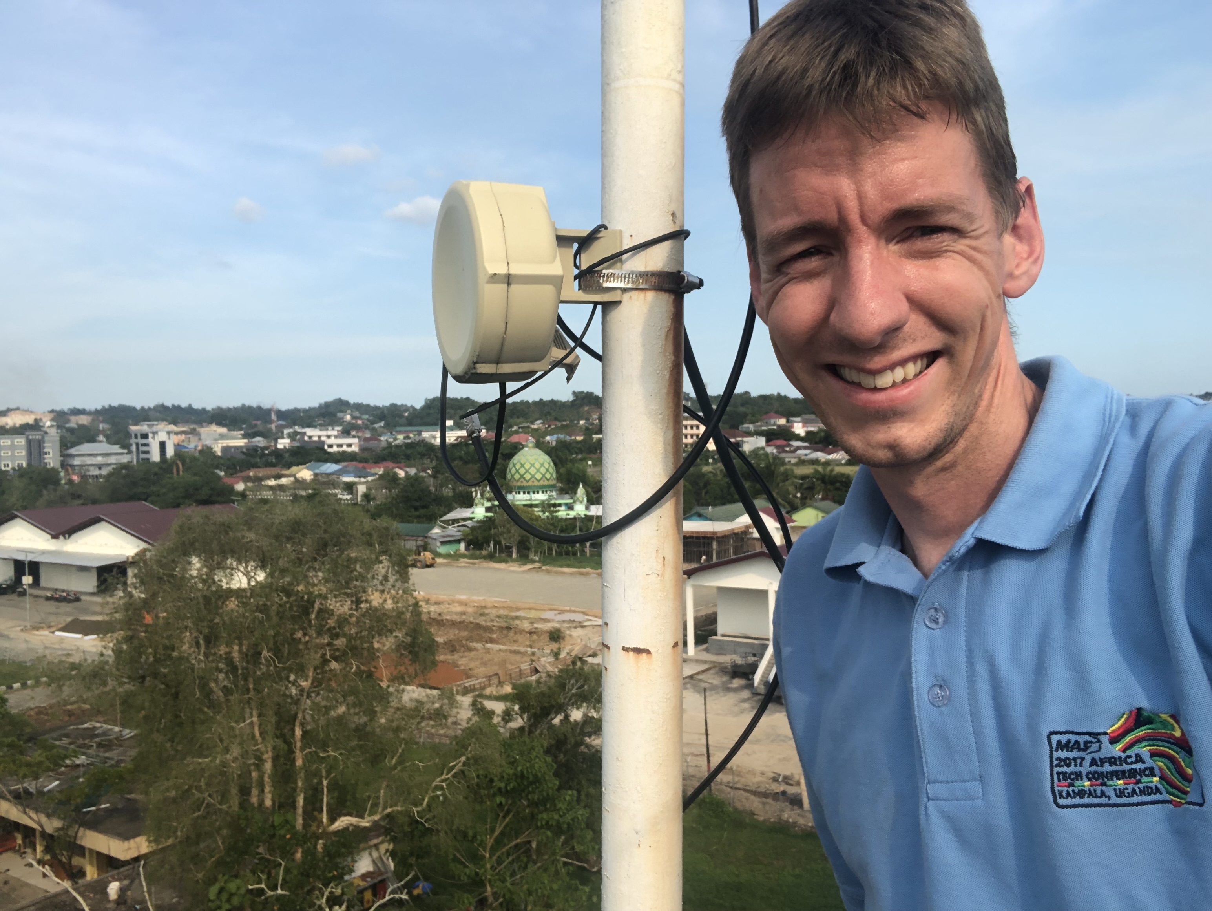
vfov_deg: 44.2
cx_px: 606
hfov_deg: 56.8
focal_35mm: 32
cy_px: 456
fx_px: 1121
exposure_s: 1/729
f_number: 2.2
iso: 20
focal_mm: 2.87
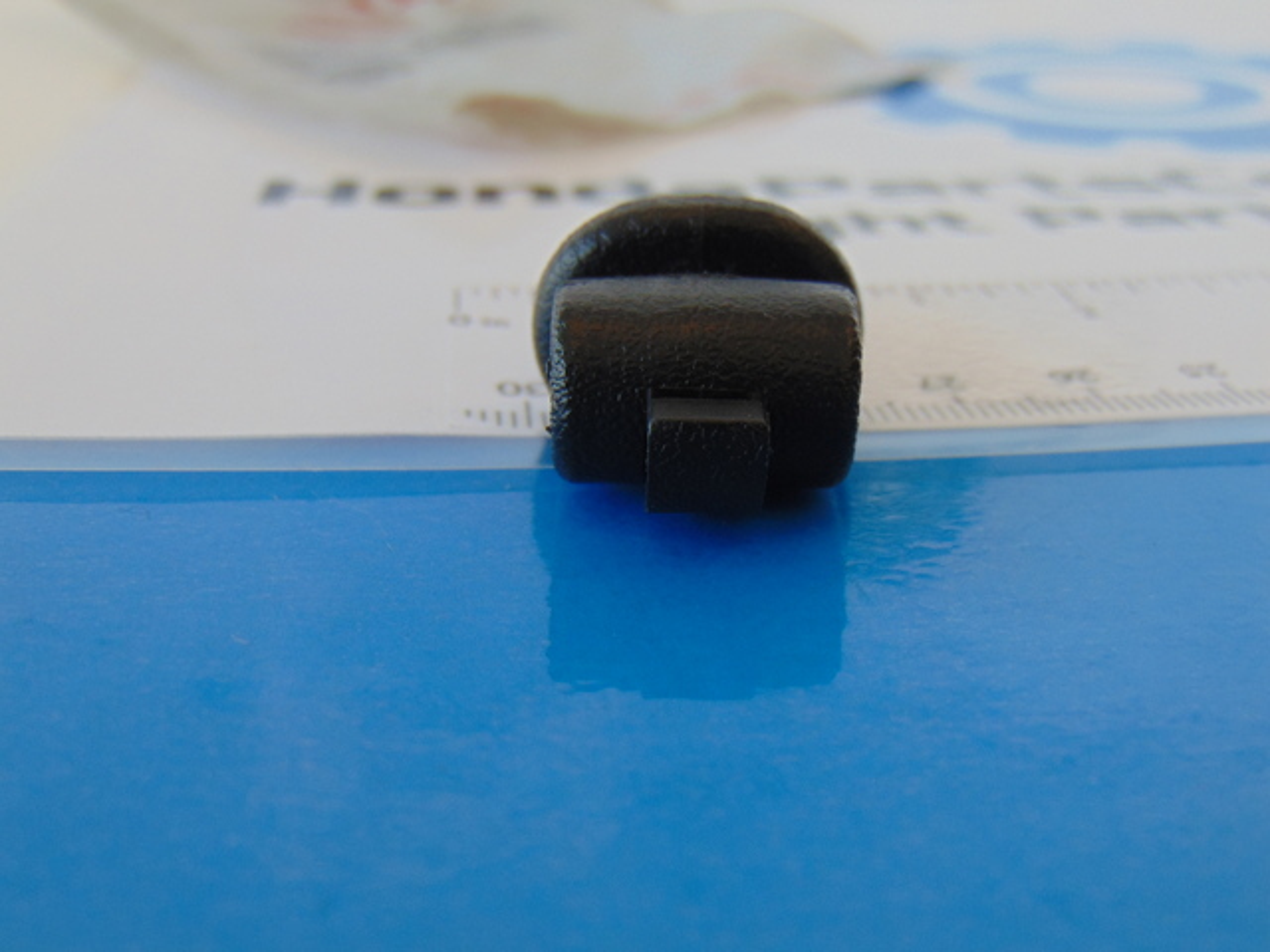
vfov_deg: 34.3
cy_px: 476
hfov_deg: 44.8
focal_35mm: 42
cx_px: 635
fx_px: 1541
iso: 80
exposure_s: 1/125
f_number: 3.3
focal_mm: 7.6
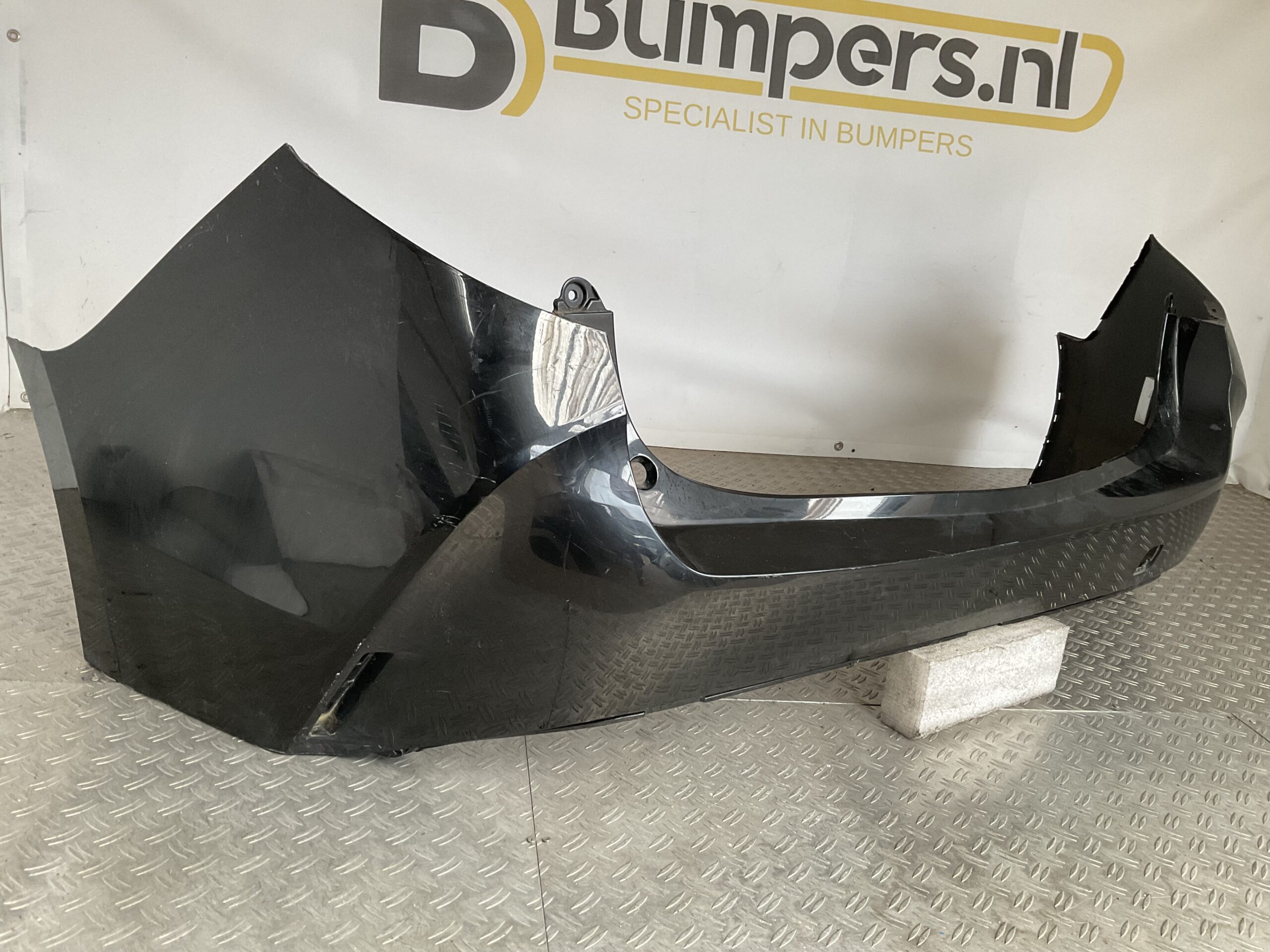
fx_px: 1064
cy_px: 476
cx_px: 635
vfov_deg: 48.2
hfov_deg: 61.7
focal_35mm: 29
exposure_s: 1/60
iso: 80
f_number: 1.8
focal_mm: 3
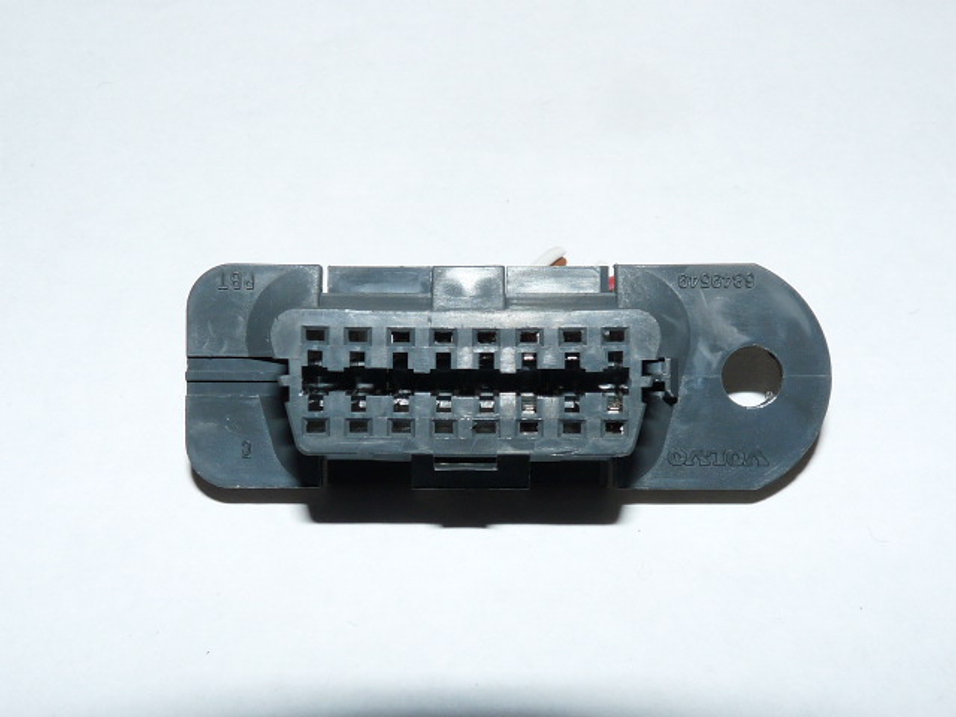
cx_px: 478
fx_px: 1298
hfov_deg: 40.4
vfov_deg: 30.9
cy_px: 358
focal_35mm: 47
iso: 100
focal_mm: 4.8
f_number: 4
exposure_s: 1/30
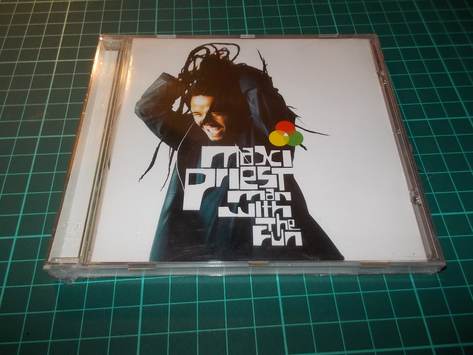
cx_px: 236
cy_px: 178
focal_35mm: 29
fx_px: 396
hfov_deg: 61.7
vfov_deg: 48.2
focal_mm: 4.1
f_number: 3.3
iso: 200
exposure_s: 1/30
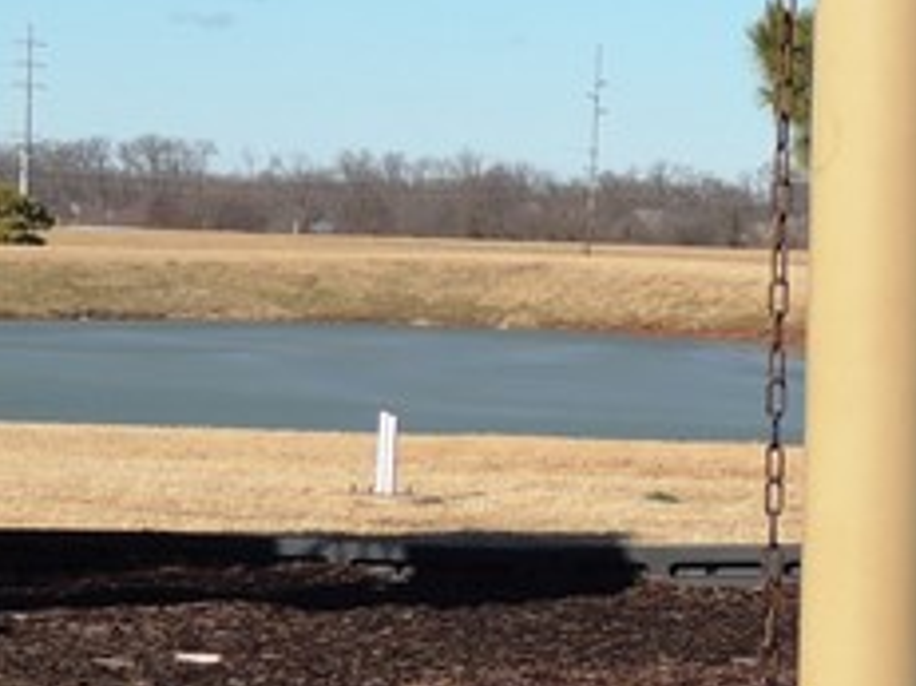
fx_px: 4099
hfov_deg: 11.9
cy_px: 424
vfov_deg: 9.6
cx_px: 1582
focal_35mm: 155
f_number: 3.3
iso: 100
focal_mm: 6.2
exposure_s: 1/1250
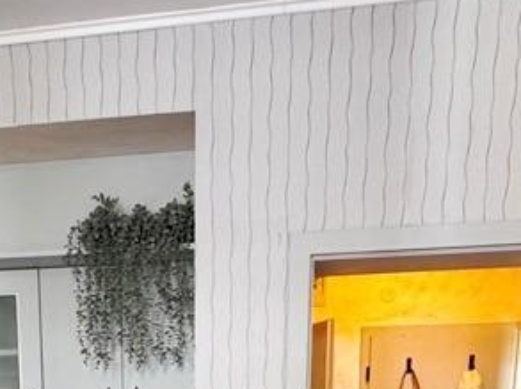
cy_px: 584
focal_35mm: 49
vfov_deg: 23.6
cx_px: 153
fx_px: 737
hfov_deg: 38.3
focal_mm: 2.22
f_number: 2.2
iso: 400
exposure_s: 1/50
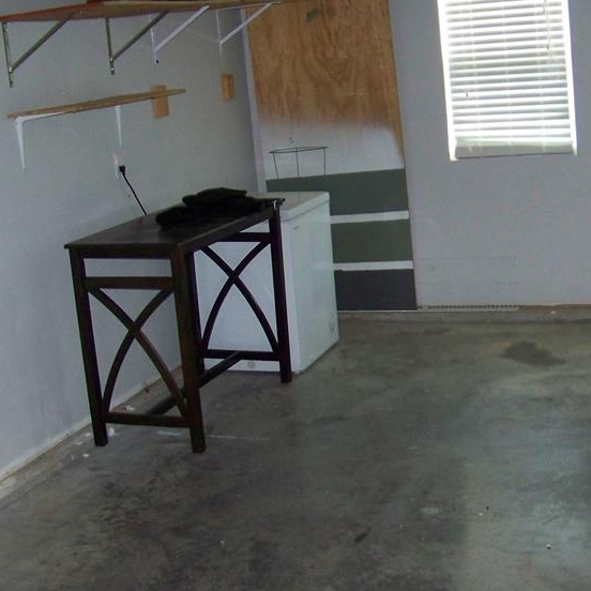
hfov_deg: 29.1
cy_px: 319
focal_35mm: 59
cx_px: 321
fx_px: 1140
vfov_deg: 29.1
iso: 200
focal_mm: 5.85
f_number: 2.8
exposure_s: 1/30
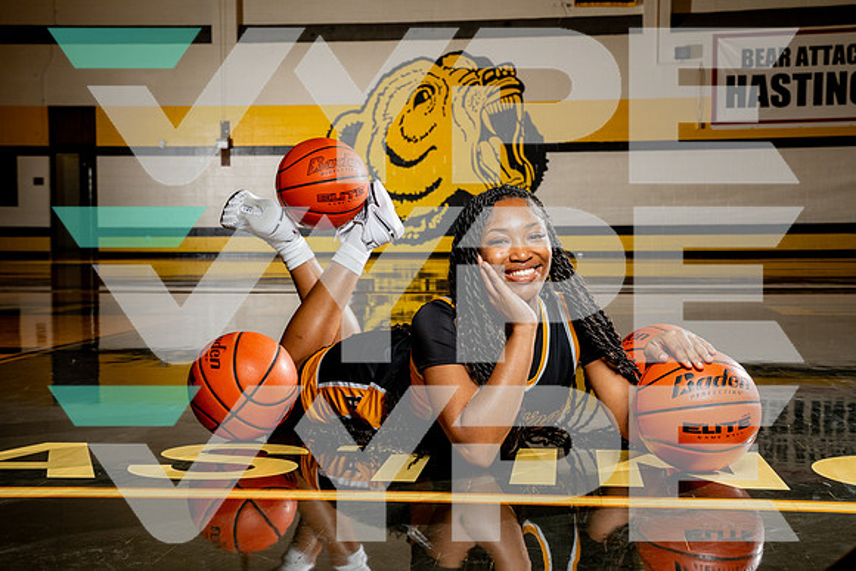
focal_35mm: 58
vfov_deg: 23.5
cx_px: 408
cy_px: 277
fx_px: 1370
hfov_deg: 34.7
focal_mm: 54
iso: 800
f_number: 9
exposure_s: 1/250
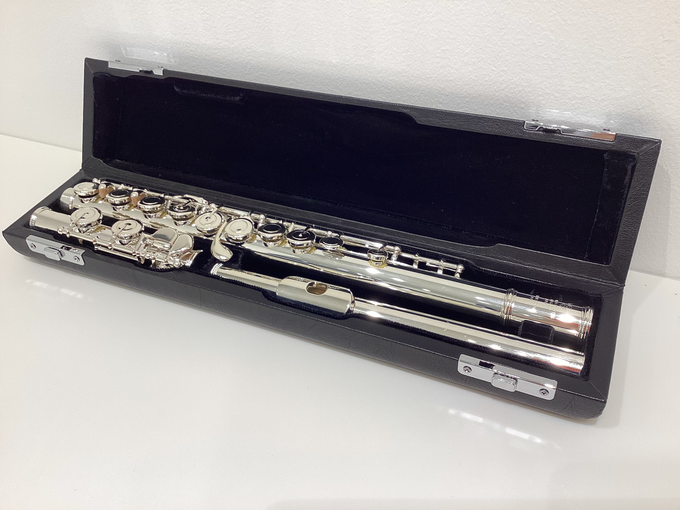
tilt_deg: -42.2
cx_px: 340
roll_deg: +3.4
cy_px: 255
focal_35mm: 31
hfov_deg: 58.4
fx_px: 609
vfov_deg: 45.4
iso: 50
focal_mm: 3.3
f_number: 2.4
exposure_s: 1/50
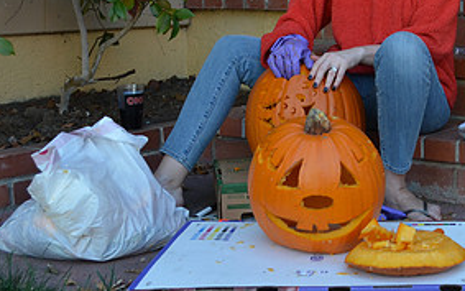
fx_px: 951
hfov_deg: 26.3
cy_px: 16
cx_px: 442
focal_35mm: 75
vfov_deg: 17.1
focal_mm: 24
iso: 320
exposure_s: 1/125
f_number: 5.6
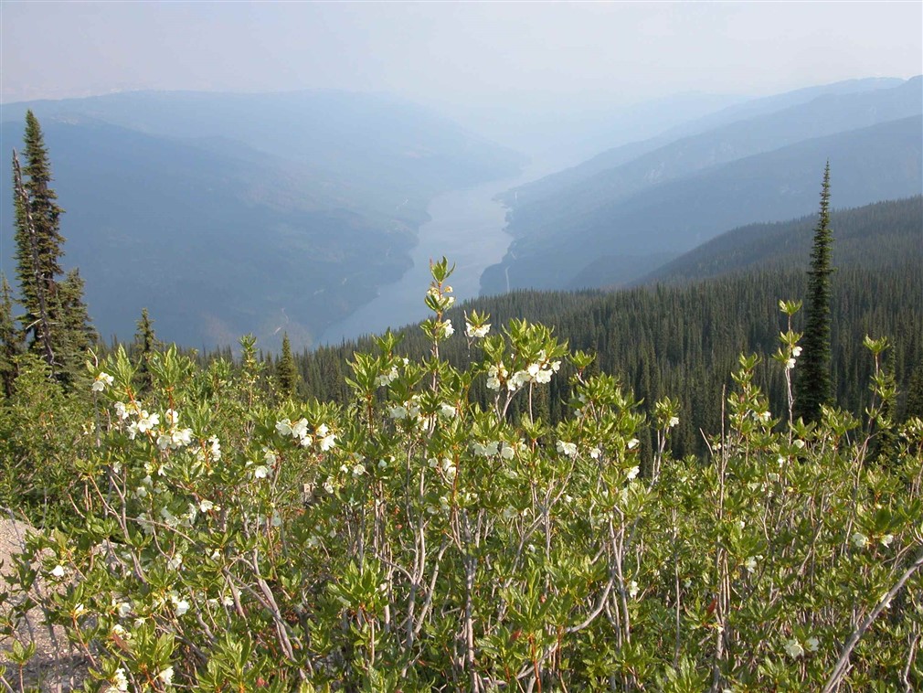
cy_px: 346
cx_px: 462
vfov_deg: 39.7
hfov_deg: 51.3
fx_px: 960
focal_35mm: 36
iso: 100
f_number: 5.7
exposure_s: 1/238
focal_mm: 9.2
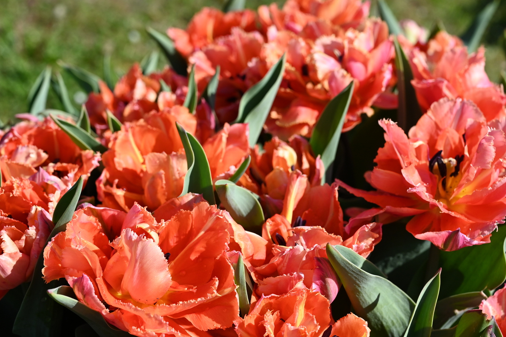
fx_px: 787
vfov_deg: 24.2
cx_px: 261
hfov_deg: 35.6
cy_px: 175
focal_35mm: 56
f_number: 8
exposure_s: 1/2000
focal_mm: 50
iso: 640
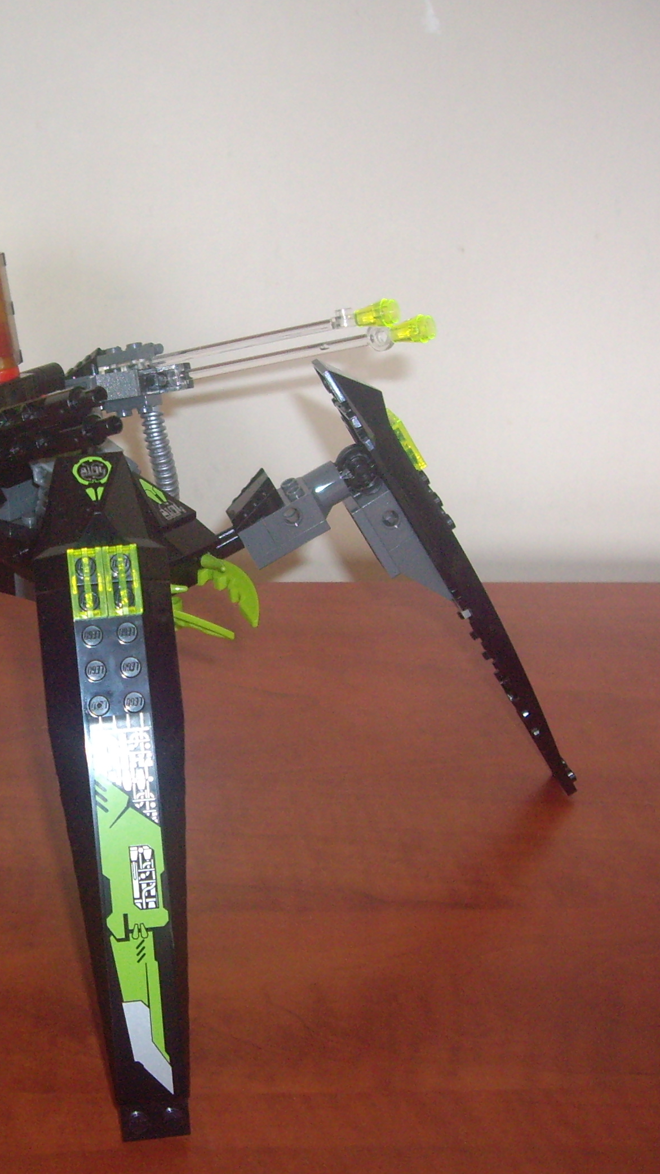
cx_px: 102
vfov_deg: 37.2
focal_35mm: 56
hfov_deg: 21.1
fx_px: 1742
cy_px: 586
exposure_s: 1/40
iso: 200
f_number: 2.7
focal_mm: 6.2
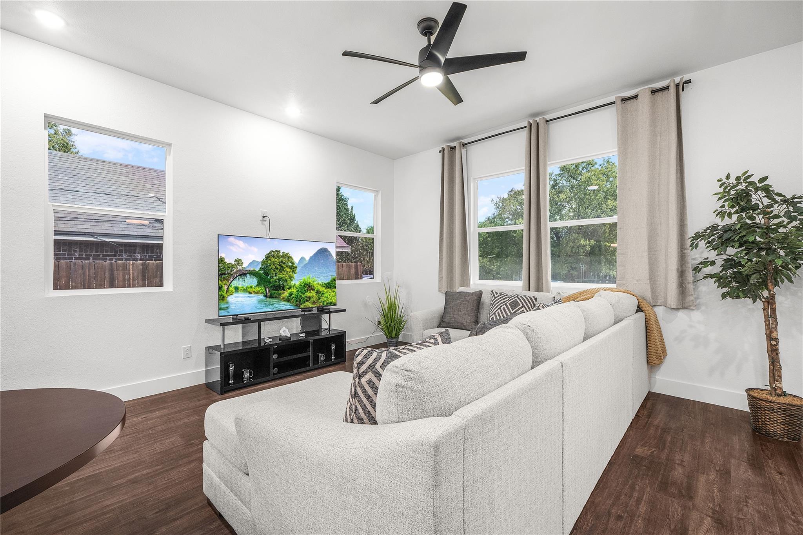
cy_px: 268
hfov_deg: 100.4
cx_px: 402
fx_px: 334
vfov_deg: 77.3
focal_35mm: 15
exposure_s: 1/4
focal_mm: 10
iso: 400
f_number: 10
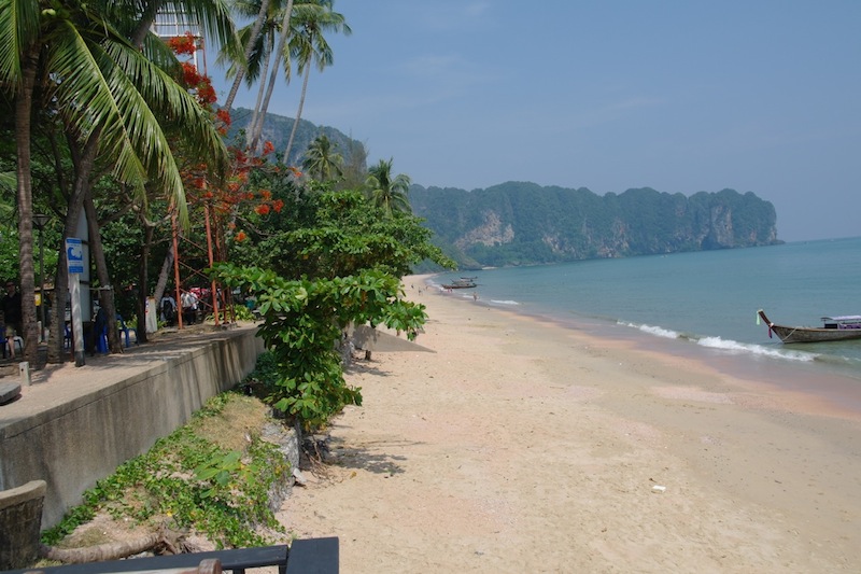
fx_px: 789
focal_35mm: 33
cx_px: 430
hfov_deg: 57.2
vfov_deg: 40.0
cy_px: 287
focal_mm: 22
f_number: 10
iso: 100
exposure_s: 1/160
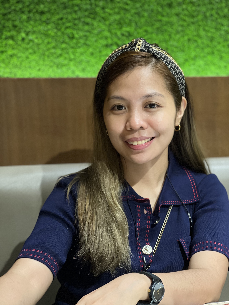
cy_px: 152
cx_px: 114
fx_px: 679
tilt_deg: -3.4
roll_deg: +0.4
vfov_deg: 25.3
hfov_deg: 19.1
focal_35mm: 77
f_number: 2.8
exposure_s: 1/30
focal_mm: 9
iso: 400
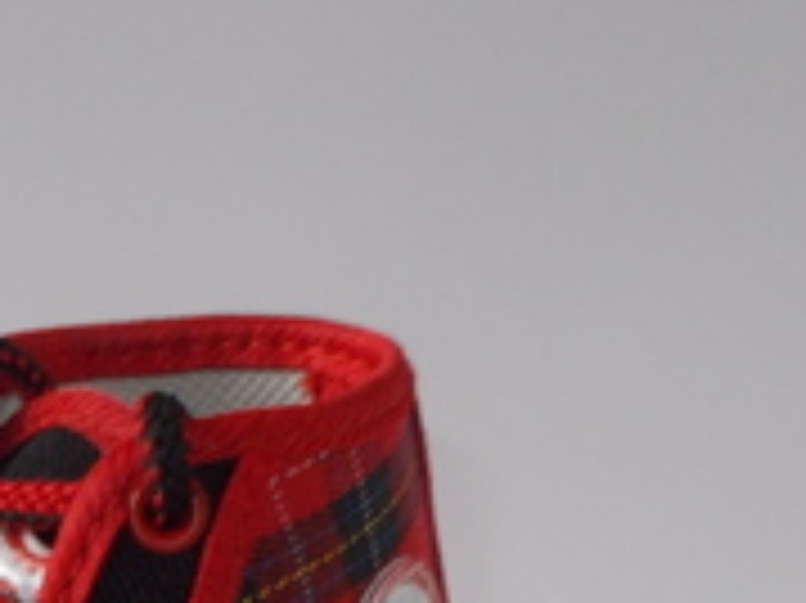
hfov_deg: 22.5
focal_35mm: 84
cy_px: 808
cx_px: 27
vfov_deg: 16.5
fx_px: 1955
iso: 200
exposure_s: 1/25
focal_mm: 5.3
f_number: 3.4
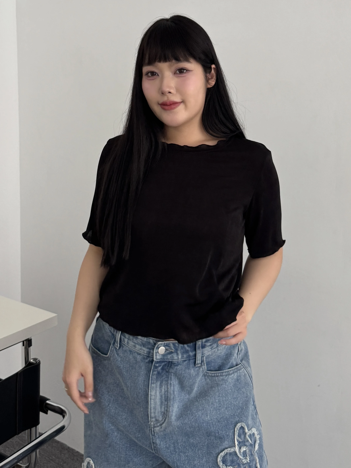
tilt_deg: -4.2
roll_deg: -0.9
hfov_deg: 56.8
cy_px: 234
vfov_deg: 71.6
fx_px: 324
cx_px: 176
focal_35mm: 24
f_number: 1.78
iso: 200
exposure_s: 1/101
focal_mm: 6.76
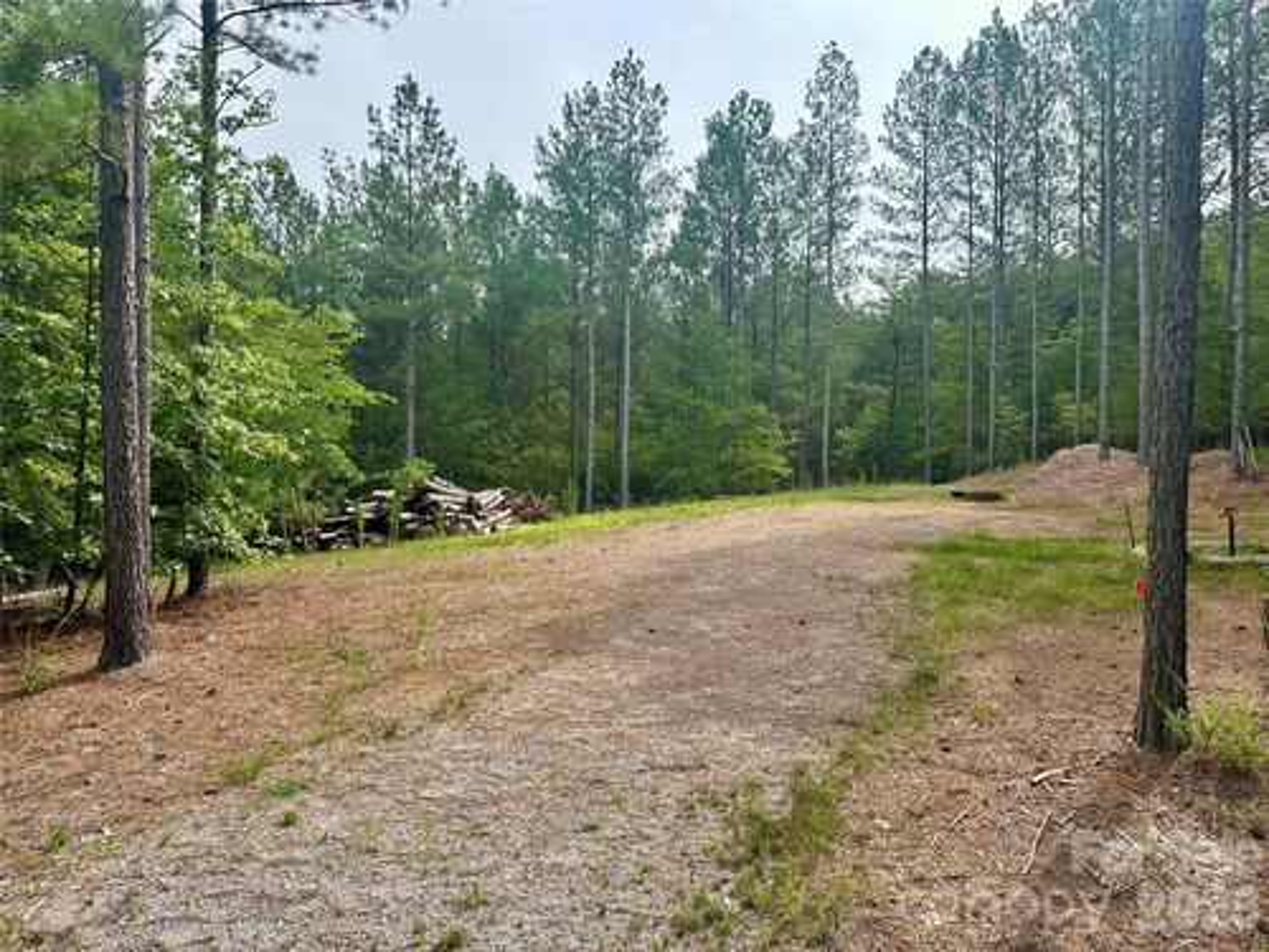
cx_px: 634
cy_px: 476
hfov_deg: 71.6
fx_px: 880
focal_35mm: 24
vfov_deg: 56.8
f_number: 1.78
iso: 80
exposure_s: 1/1949
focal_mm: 6.86
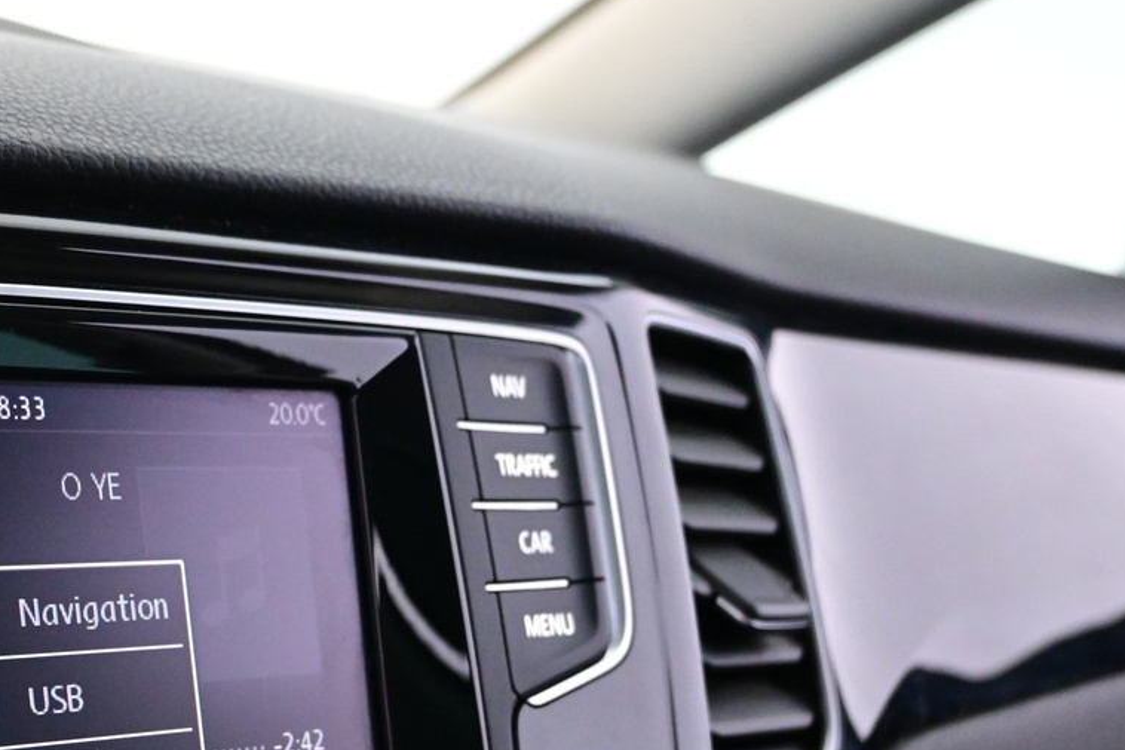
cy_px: 734
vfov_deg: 21.0
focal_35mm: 63
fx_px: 1954
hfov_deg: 30.2
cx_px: 34
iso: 2500
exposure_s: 1/30
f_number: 3.8
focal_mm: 19.5
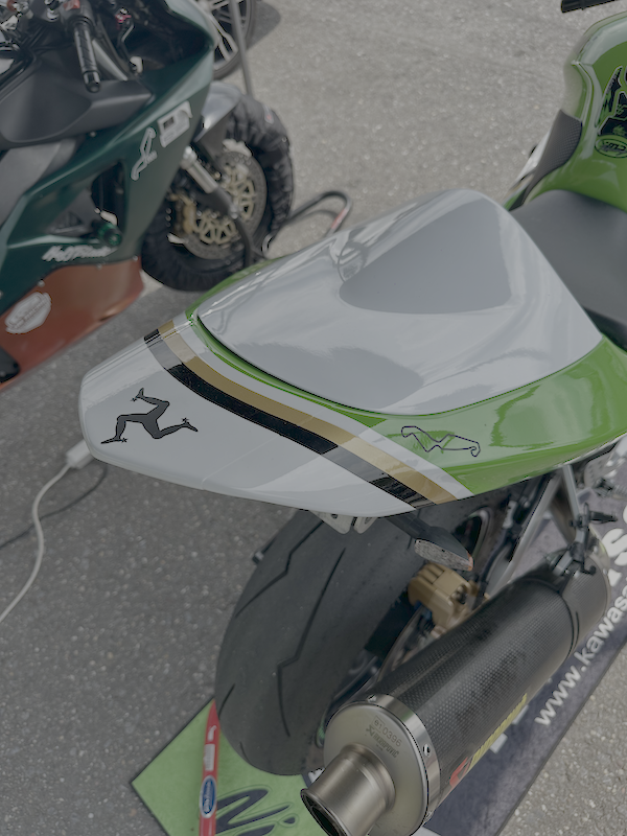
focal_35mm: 24
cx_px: 314
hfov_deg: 56.8
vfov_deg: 71.6
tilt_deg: -52.5
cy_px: 418
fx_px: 580
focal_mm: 6.86
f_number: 1.78
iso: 80
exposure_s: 1/2353
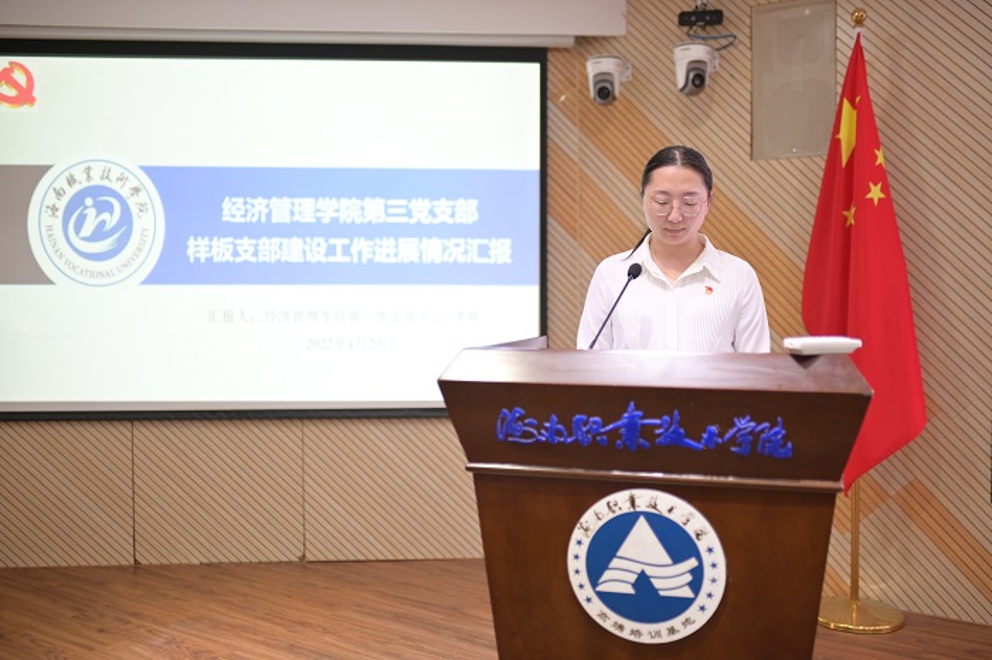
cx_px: 496
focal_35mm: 35
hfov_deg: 54.5
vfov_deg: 37.8
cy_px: 330
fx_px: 964
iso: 180
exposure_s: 1/125
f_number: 1.4
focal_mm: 35
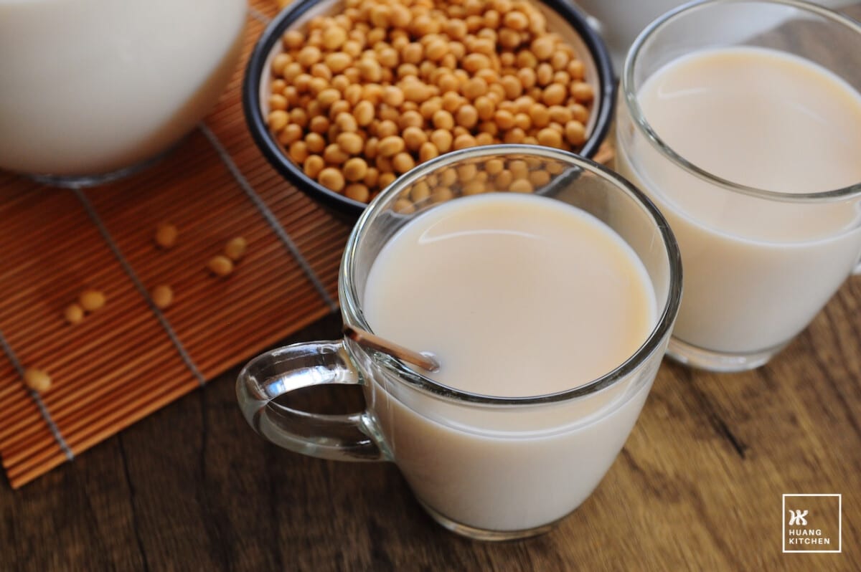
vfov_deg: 22.6
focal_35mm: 60
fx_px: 1434
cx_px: 430
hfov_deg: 33.4
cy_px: 286
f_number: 6.7
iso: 400
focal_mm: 40
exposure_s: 1/250
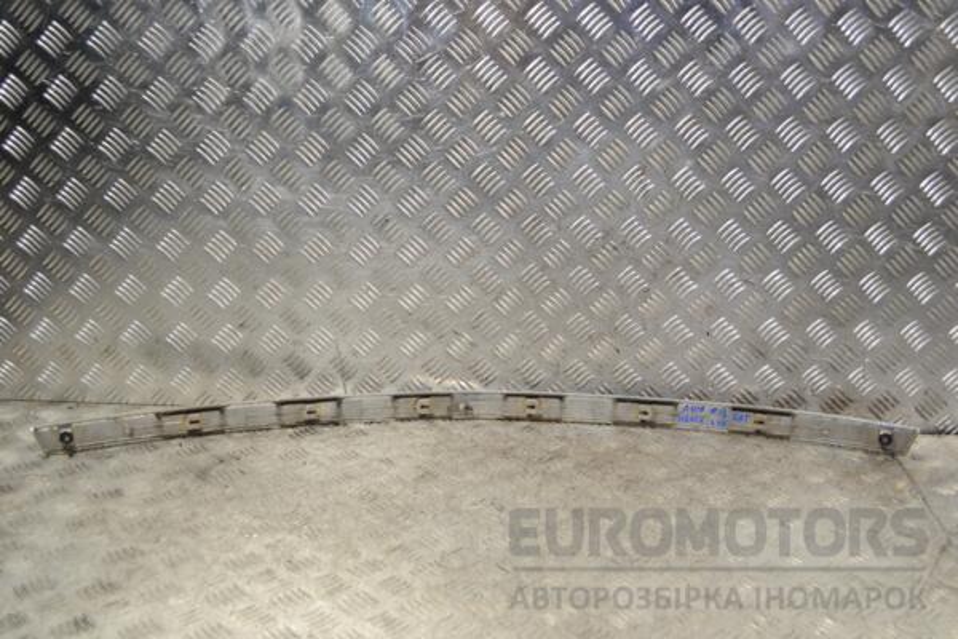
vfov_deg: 34.2
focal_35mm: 39
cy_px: 320
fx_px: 1038
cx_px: 479
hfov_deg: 49.6
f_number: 4.2
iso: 160
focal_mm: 26
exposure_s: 1/30
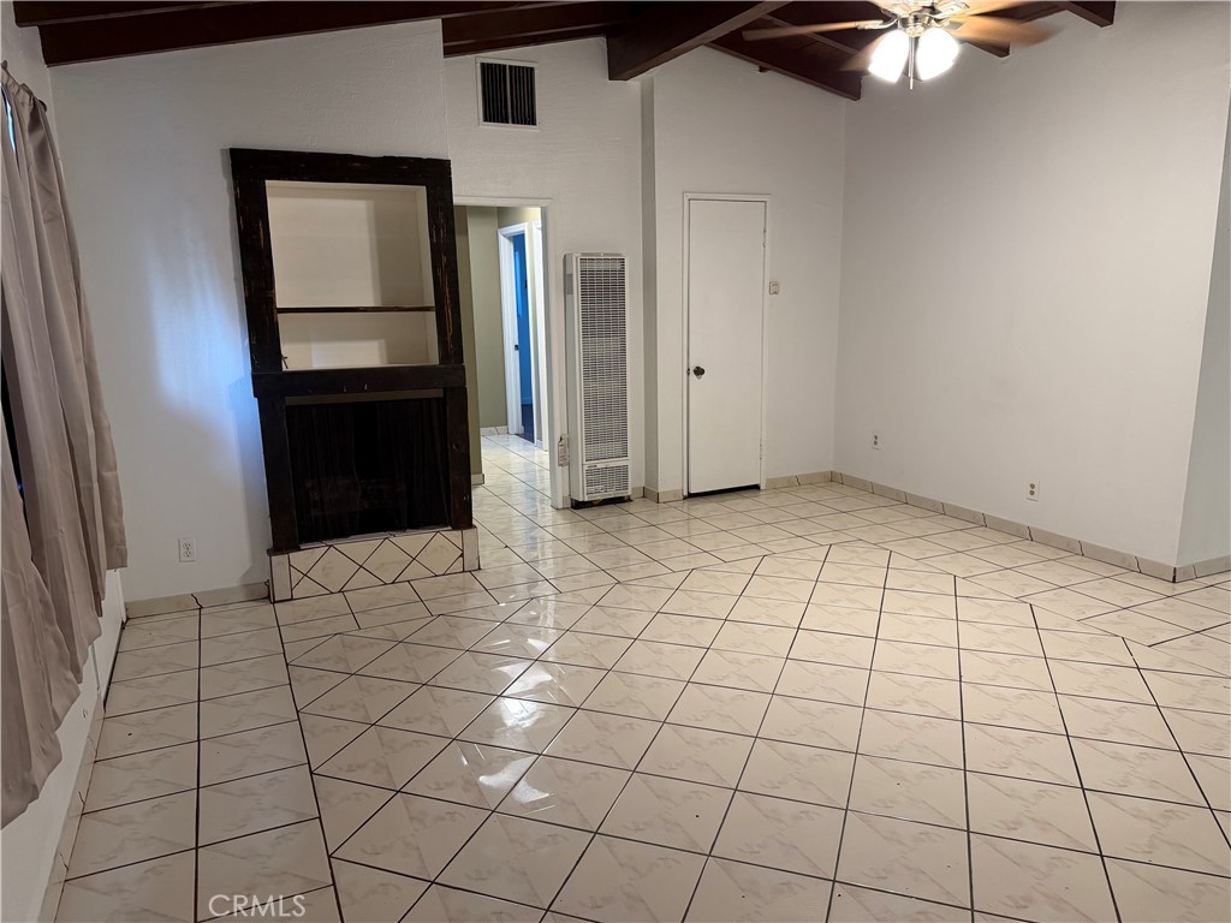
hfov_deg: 71.6
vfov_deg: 56.8
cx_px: 616
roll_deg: +1.4
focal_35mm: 24
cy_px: 462
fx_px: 853
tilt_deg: -11.9
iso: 200
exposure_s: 1/60
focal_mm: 6.76
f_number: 1.78
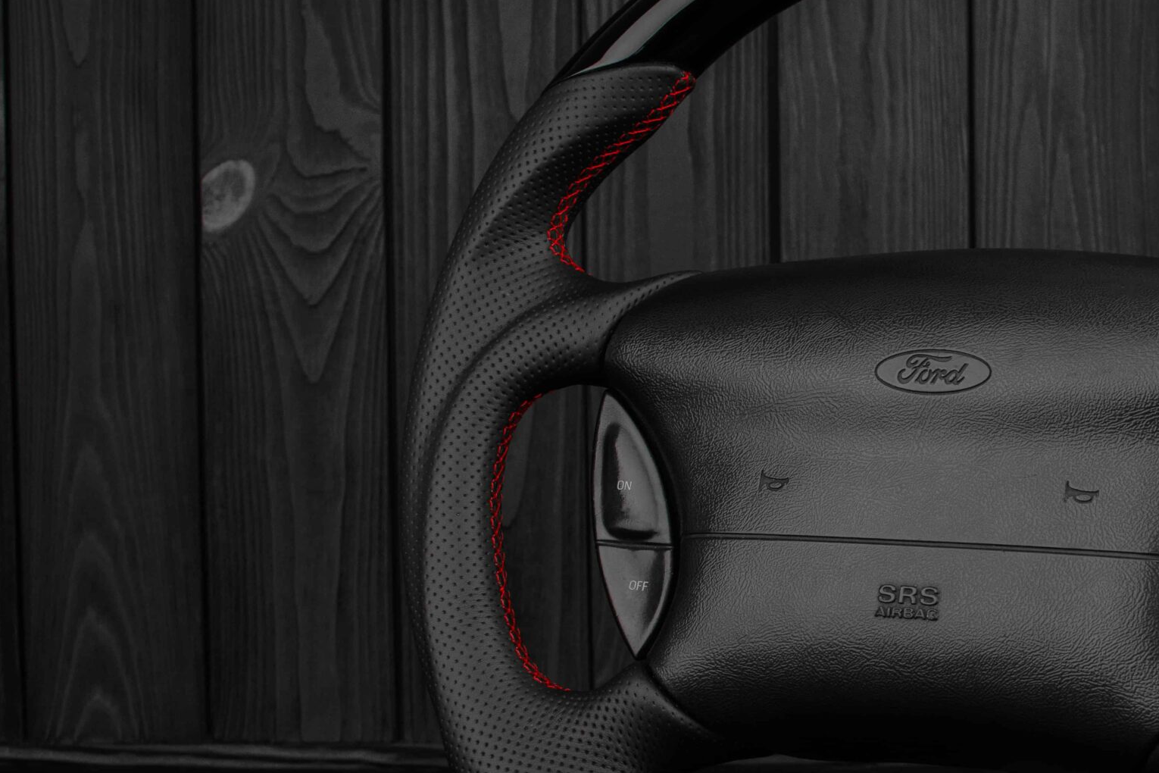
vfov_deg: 15.6
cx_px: 933
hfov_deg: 22.8
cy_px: 438
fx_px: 2828
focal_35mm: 88
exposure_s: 1/125
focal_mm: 35
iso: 500
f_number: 6.3
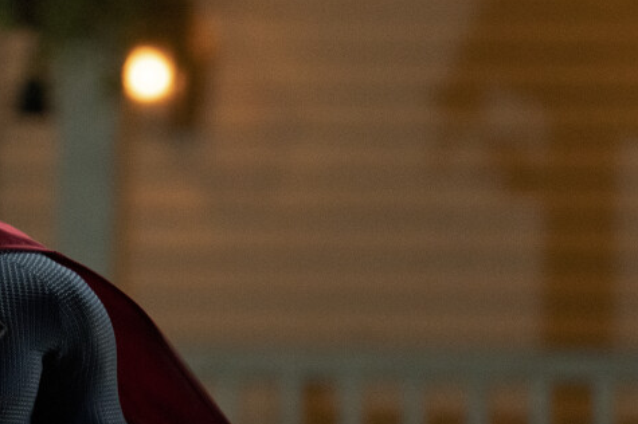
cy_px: 337
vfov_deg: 2.8
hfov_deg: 4.1
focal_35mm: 498
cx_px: 146
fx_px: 8819
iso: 8000
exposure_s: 1/160
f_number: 2.8
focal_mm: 197
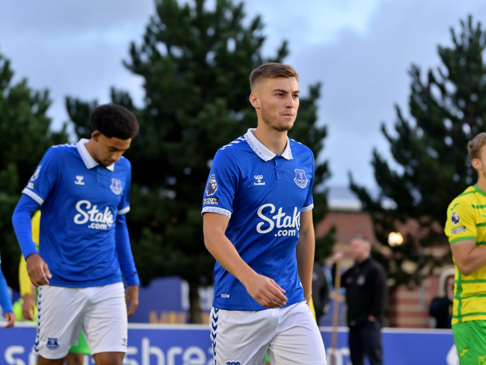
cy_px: 182
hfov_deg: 17.7
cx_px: 257
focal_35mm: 111
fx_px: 1559
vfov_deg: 13.3
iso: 1250
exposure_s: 1/1000
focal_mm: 102
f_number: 2.8
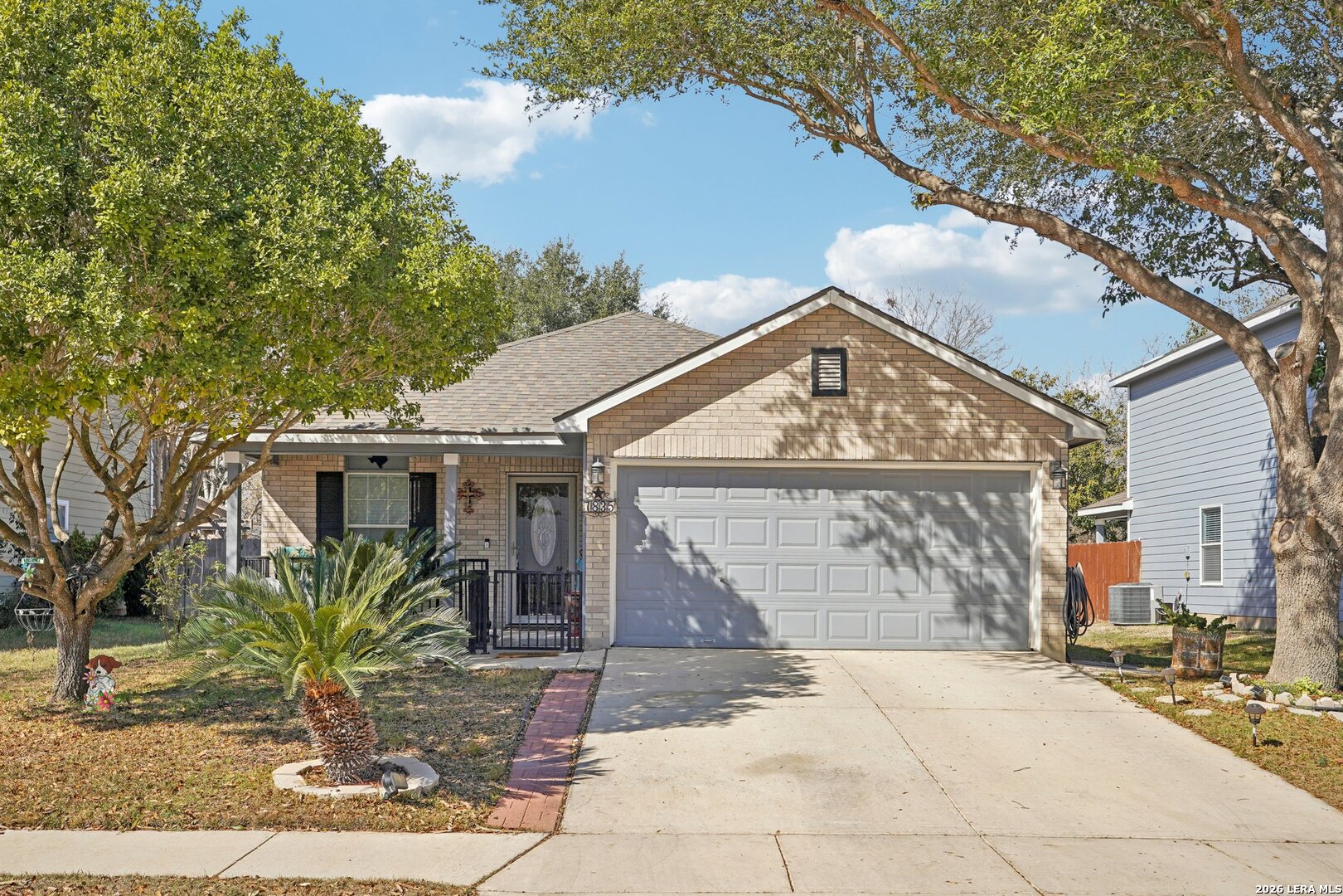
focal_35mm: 31
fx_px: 1156
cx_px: 672
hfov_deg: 60.3
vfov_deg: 42.3
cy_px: 448
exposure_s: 1/250
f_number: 8
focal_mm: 31
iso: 100
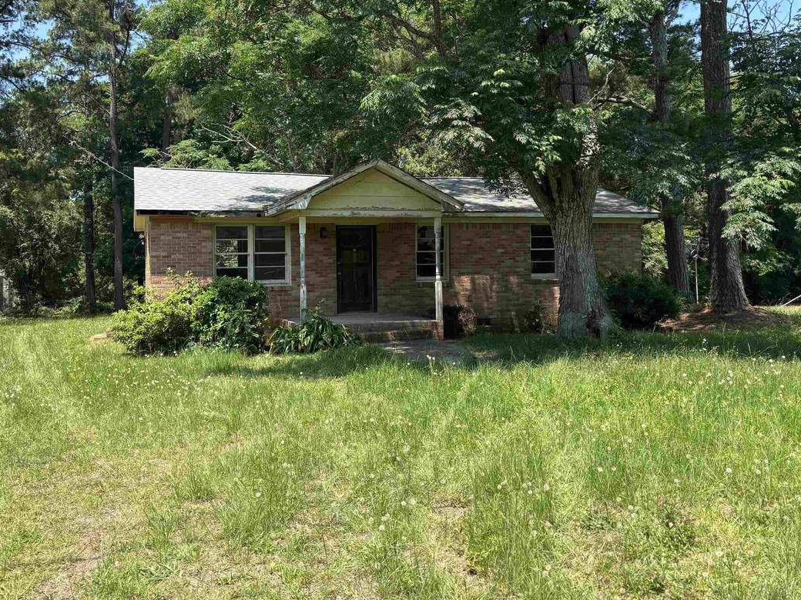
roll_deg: +0.7
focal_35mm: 32
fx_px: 740
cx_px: 359
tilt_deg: +2.7
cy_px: 243
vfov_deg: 44.0
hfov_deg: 56.7
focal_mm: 5.96
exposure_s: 1/1139
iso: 50
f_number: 1.6
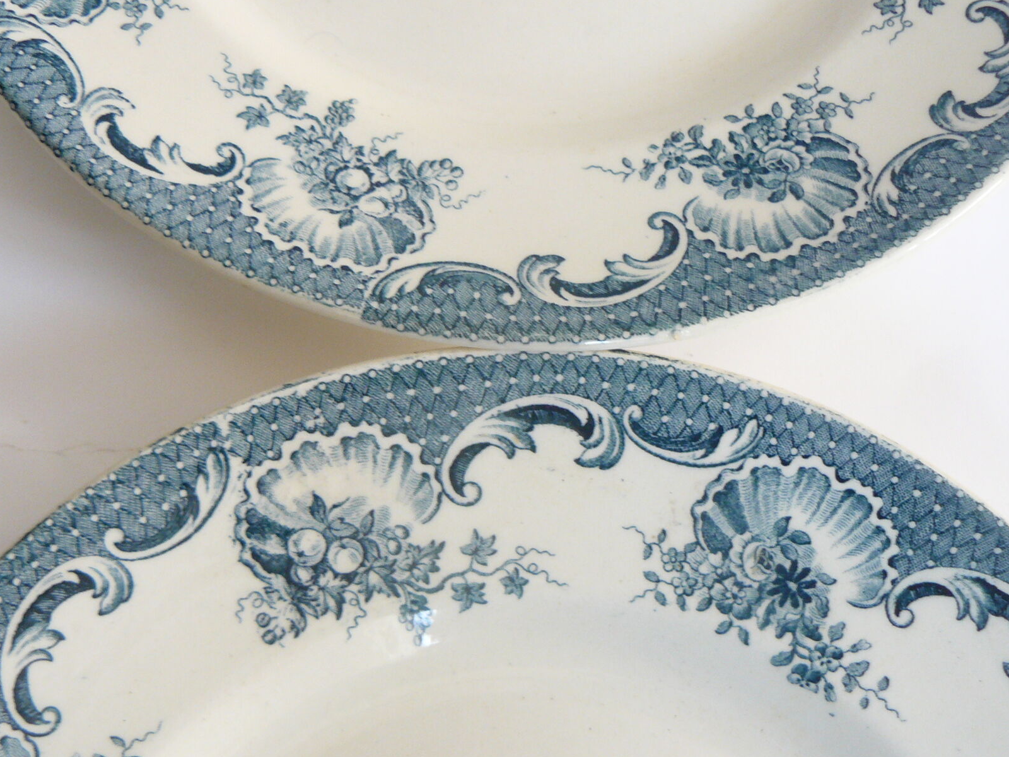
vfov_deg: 32.2
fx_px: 1312
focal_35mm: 45
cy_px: 404
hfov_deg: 42.0
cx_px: 462
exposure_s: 1/30
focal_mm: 6
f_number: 2.8
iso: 200
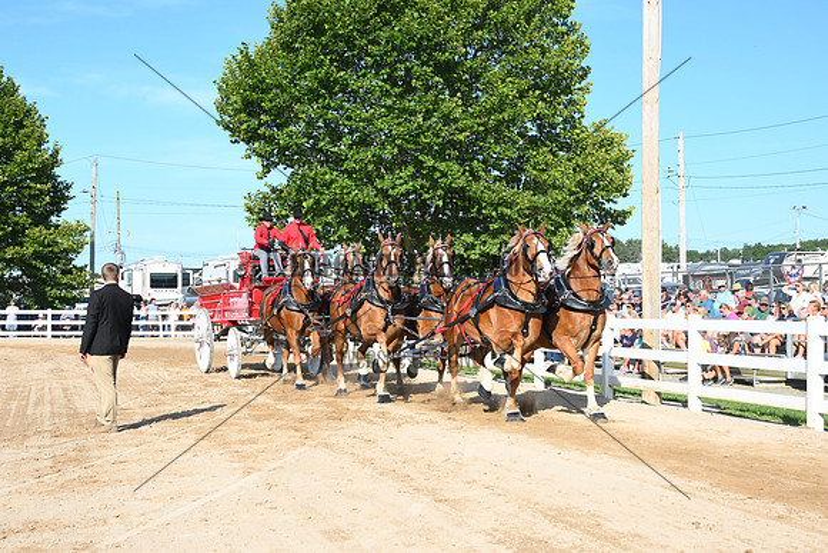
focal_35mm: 51
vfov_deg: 26.5
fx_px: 1173
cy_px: 276
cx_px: 414
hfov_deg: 38.9
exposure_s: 1/1117
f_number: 4.5
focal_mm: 34.5
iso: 250
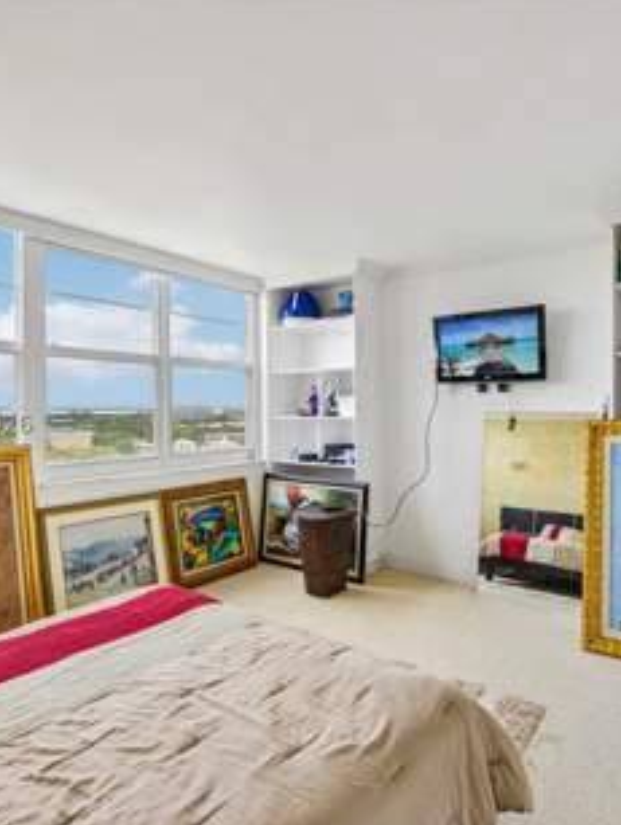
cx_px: 331
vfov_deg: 78.9
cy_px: 421
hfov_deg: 63.5
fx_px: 501
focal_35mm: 21
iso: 200
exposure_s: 1/60
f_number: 9
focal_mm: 14
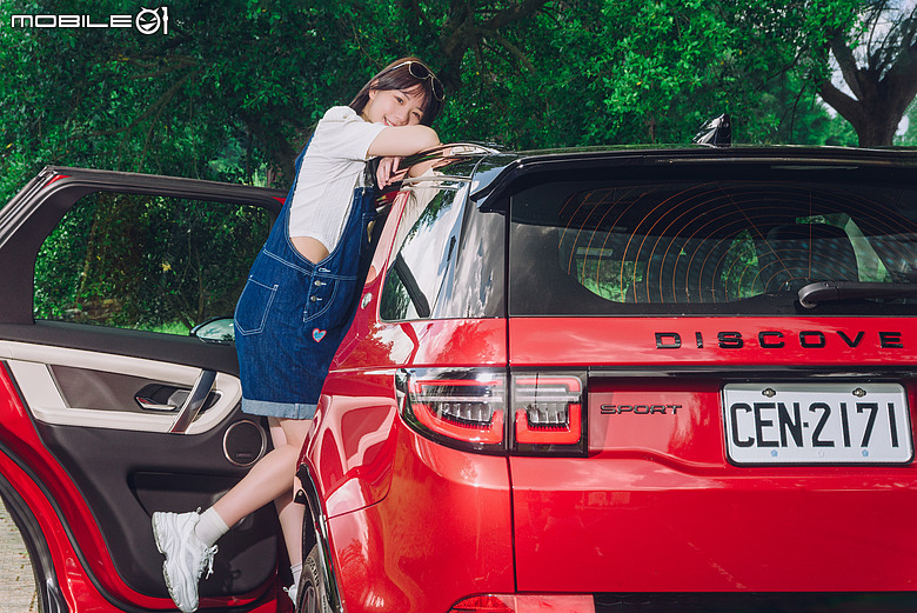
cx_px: 458
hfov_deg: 27.0
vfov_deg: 18.2
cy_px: 306
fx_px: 1911
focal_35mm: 75
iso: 400
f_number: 5.6
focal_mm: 75
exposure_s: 1/60
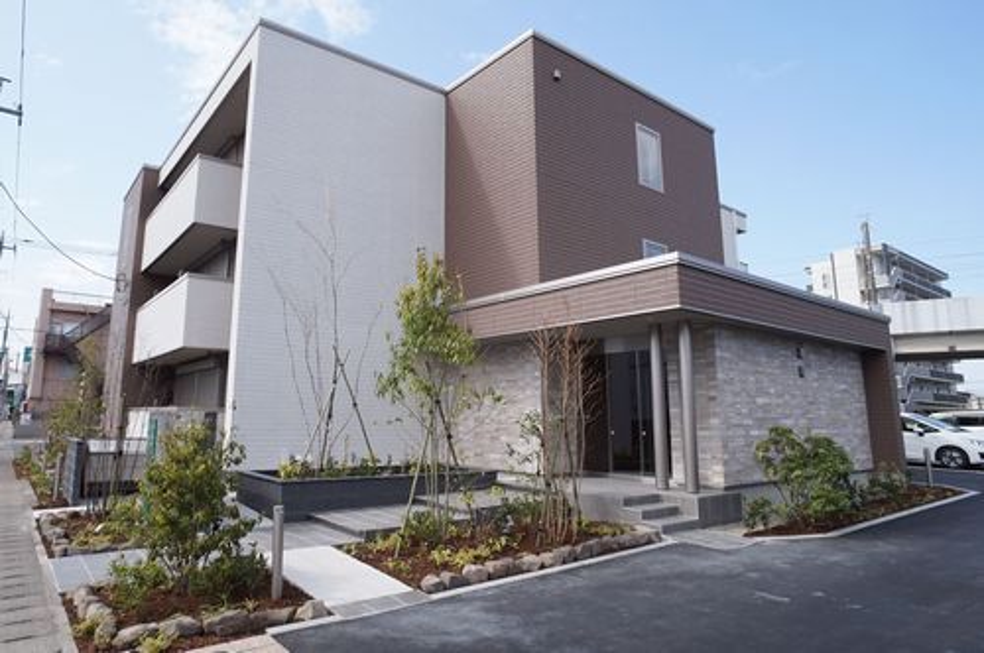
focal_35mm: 24
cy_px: 326
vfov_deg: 53.0
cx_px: 492
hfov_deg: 73.8
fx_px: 655
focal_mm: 16
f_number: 9
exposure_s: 1/100
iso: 100
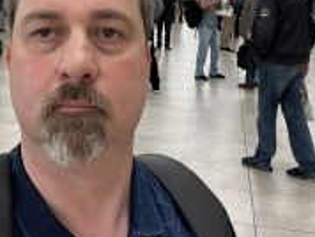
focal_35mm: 58
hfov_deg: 33.1
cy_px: 21
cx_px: 127
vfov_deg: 24.5
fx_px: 529
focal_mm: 2.71
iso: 50
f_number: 2.2
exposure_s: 1/121
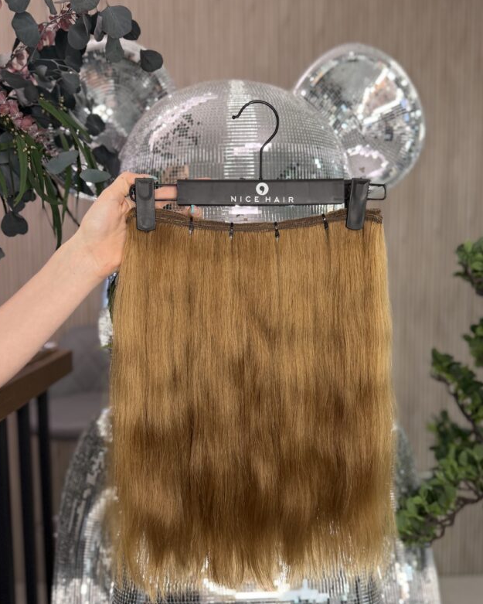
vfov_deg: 55.6
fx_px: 572
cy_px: 321
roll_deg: +1.1
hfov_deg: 45.8
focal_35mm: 32
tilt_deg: -6.1
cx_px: 248
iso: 200
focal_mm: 6.76
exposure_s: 1/176
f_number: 1.78
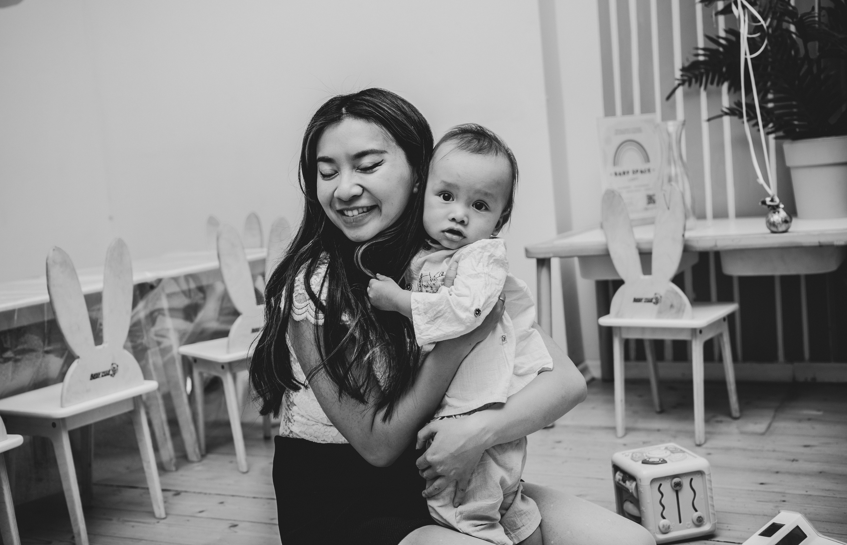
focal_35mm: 45
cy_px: 246
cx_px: 399
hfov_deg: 44.1
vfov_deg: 29.2
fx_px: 1045
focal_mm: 42
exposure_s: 1/160
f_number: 3.5
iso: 125
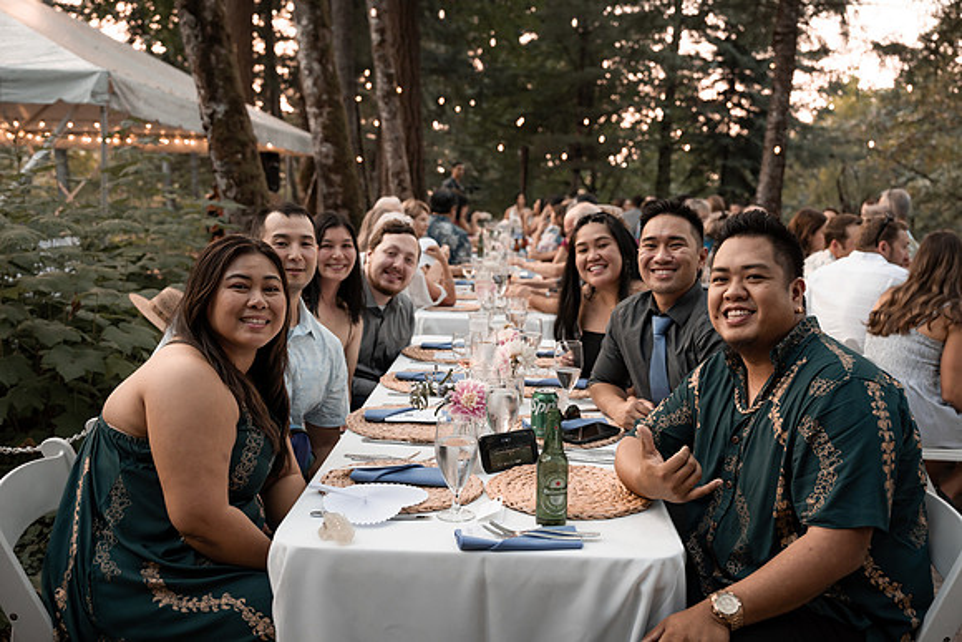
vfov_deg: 36.9
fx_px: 962
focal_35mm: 36
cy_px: 321
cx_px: 481
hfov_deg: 53.1
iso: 800
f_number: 3.5
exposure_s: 1/320
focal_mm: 36
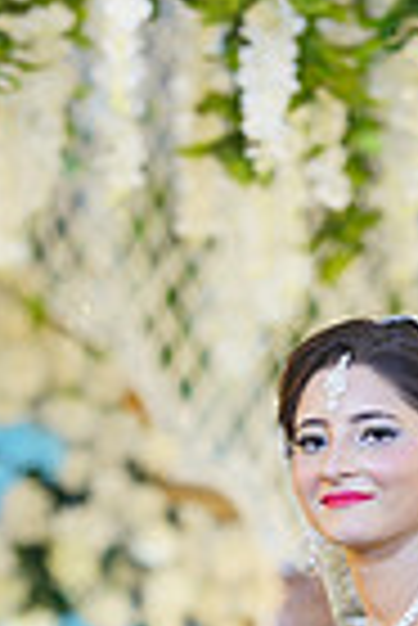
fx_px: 6167
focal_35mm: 355
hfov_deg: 3.9
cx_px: 137
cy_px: 1009
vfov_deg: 5.7
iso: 200
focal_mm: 85
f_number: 1.8
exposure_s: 1/160
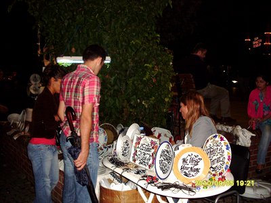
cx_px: 136
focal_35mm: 38
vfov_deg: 37.7
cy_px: 102
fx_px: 297
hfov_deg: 49.0
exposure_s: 1/45
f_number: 2.8
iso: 100
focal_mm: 6.3
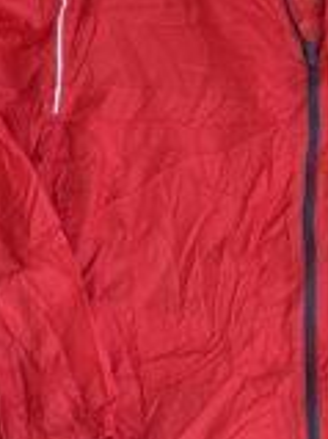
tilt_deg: -70.9
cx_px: 309
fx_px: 1657
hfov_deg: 11.2
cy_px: 196
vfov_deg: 15.1
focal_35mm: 131
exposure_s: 1/75
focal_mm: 5.96
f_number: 1.6
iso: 50
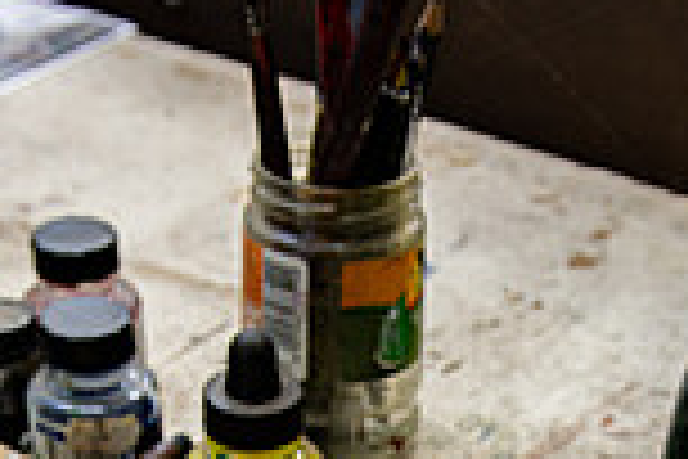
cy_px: 821
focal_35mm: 91
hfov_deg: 22.4
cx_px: 405
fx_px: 1739
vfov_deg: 13.5
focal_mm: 24
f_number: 5.6
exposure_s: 1/2.5
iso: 64
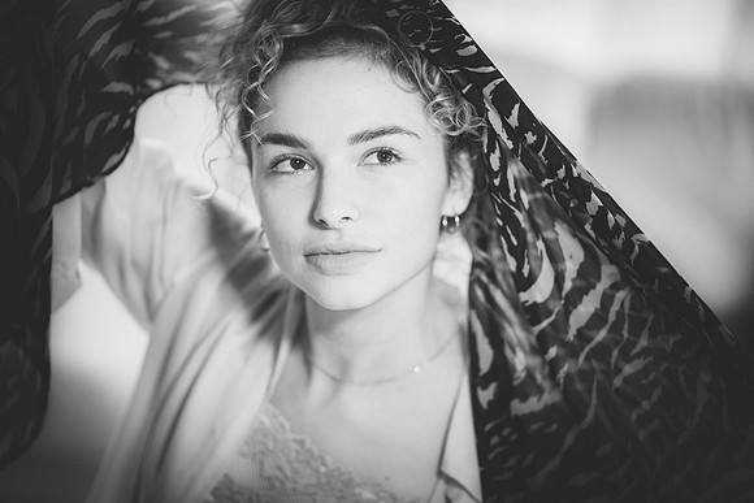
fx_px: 1781
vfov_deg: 16.1
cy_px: 252
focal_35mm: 85
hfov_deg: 23.9
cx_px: 377
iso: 640
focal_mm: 85
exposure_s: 1/200
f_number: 1.8
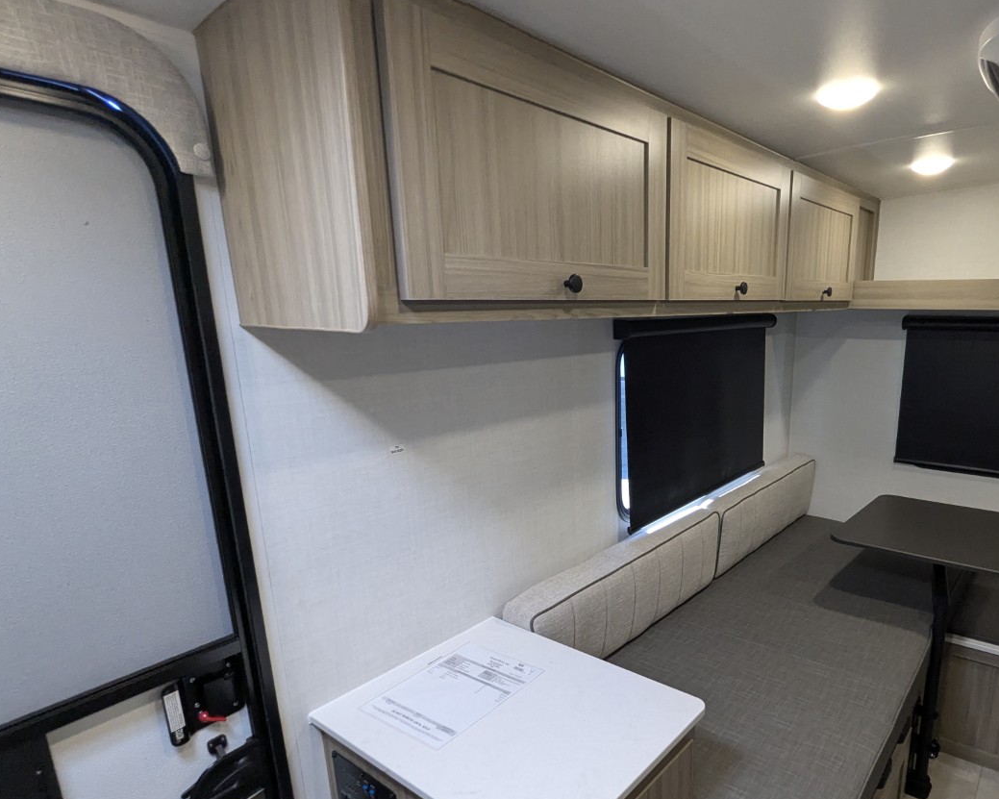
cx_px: 649
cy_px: 472
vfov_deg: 65.0
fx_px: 621
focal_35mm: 21
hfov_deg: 75.7
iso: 302
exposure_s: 1/137
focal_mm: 2.35
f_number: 2.2
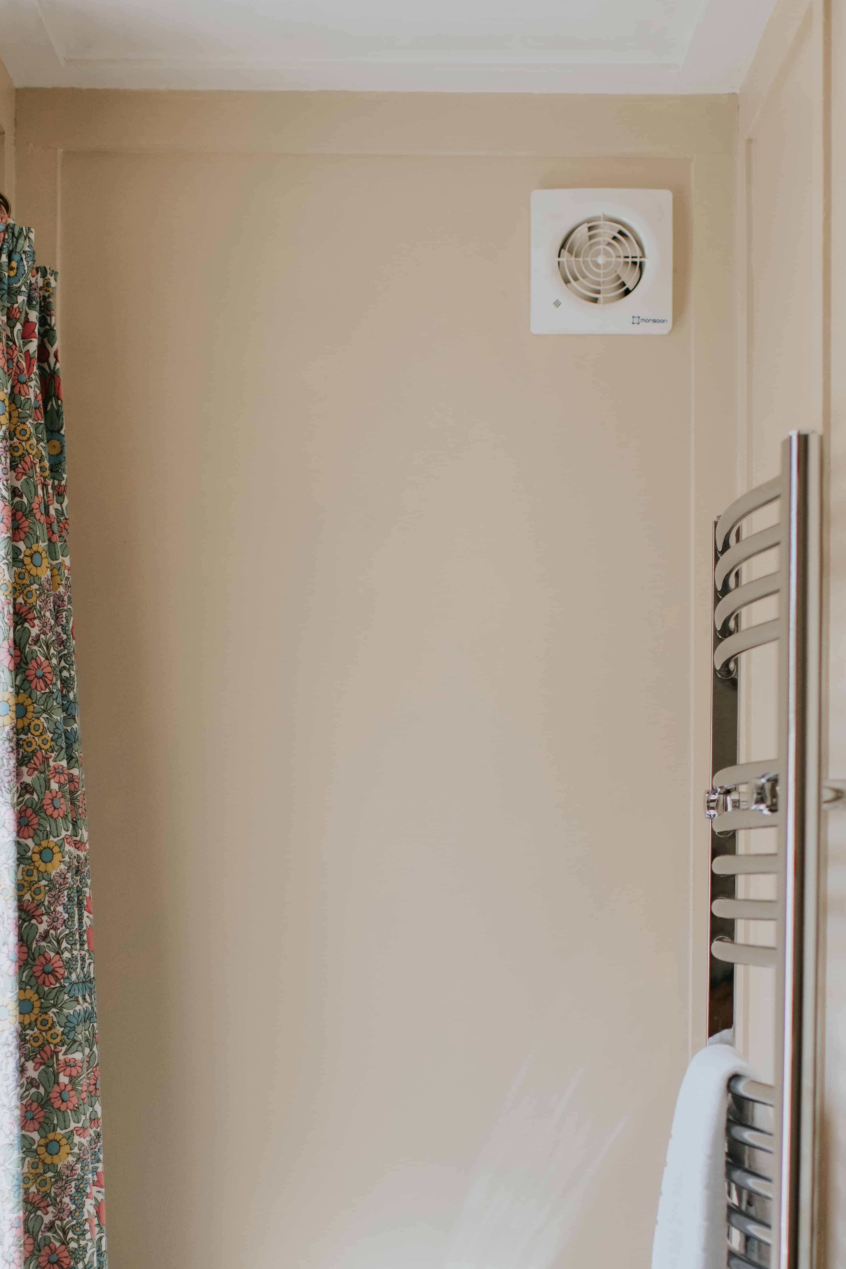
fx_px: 2255
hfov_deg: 21.2
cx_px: 364
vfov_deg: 30.6
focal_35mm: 64
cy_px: 1037
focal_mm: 35
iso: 320
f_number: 2.5
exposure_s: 1/1600
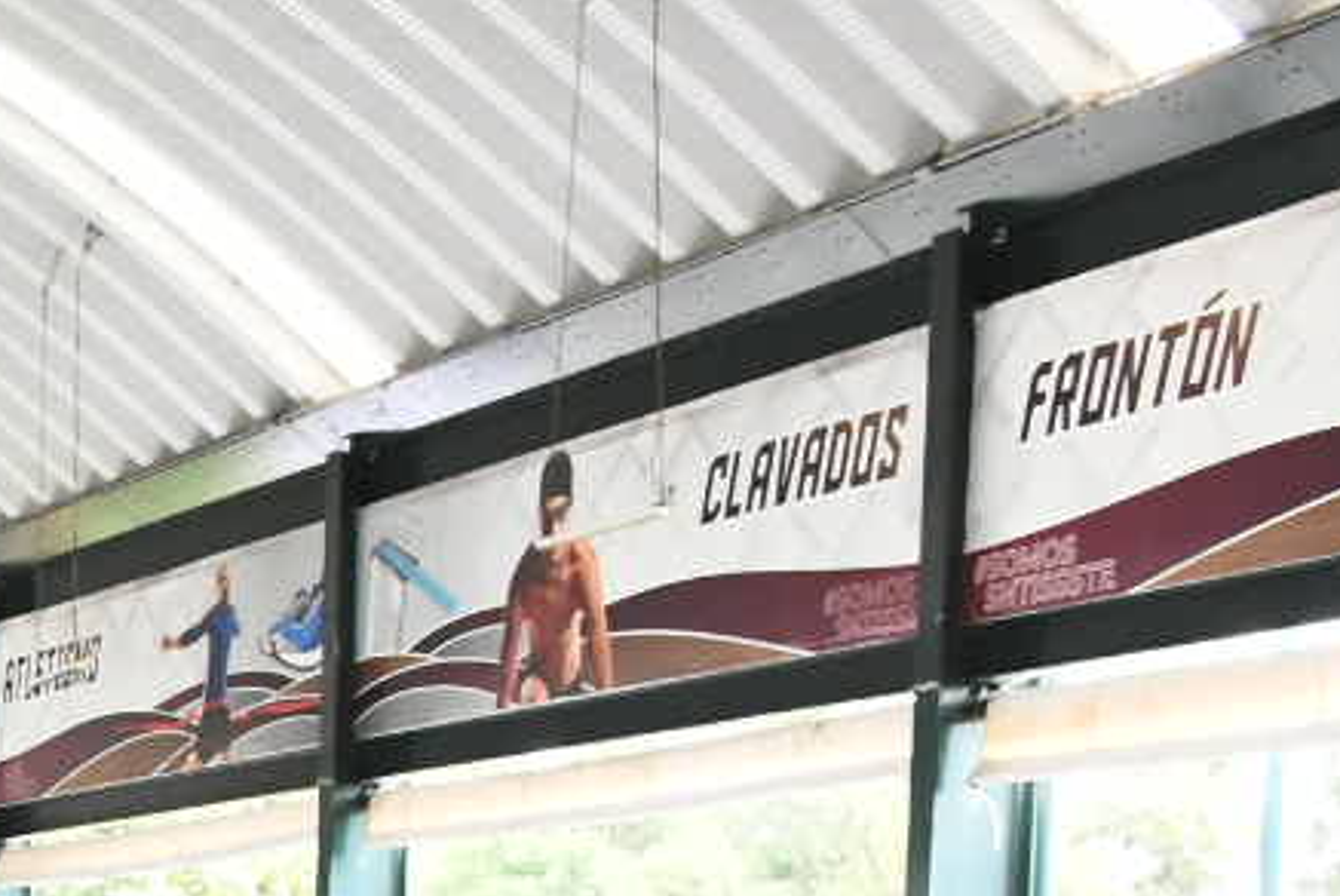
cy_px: 1550
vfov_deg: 12.6
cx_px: -1092
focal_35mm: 100
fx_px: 3725
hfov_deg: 16.8
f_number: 9
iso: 2000
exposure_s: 1/125
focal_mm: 18
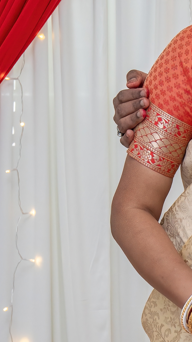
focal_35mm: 159
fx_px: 1439
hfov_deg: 7.2
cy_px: 331
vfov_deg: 13.4
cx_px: 429
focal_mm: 33
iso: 320
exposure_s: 1/200
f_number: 4
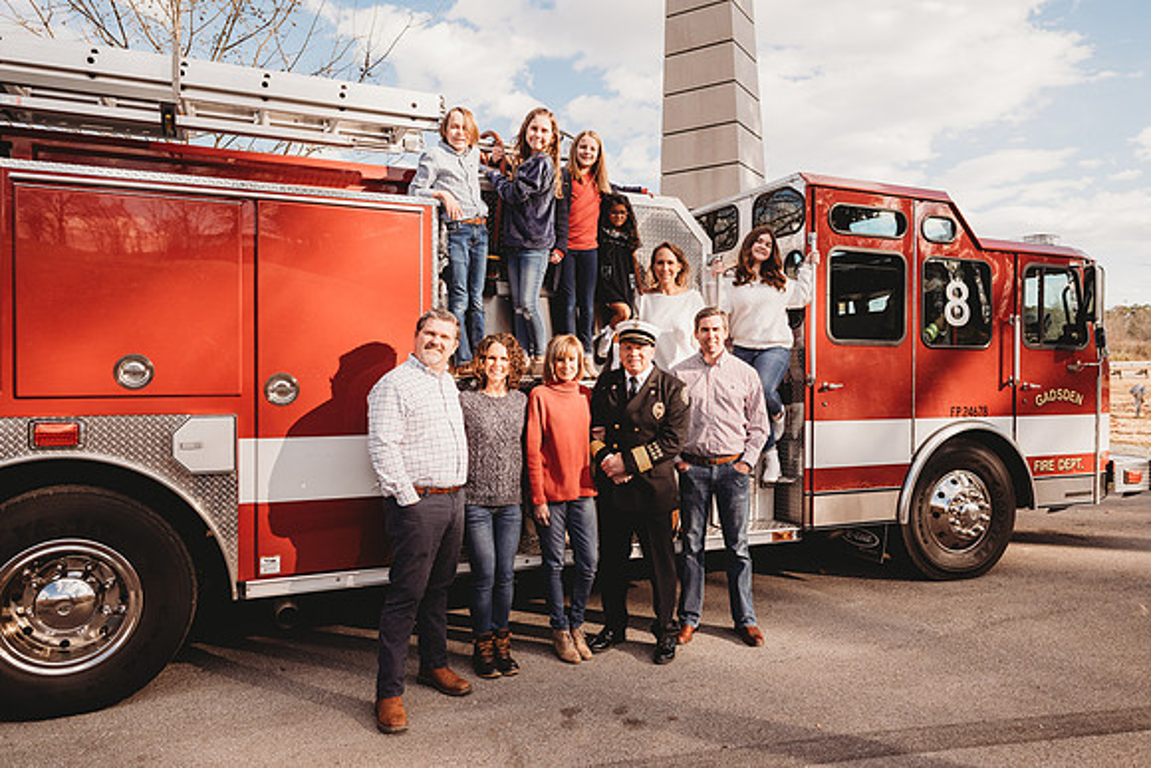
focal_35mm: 24
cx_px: 576
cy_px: 384
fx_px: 767
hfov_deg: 73.7
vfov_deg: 53.2
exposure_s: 1/640
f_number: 3.5
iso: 100
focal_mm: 24
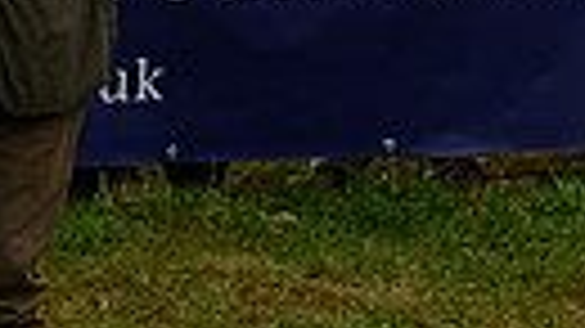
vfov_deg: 5.6
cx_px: -407
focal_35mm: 217
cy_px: 49
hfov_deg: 9.5
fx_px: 3365
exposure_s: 1/250
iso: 400
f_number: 5
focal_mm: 40
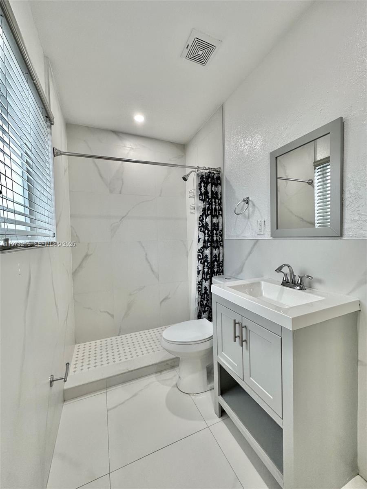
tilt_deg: -2.5
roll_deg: +1.2
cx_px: 184
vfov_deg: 102.1
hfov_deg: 85.7
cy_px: 244
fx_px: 198
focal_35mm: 14
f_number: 2.2
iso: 160
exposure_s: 1/120
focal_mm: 2.22
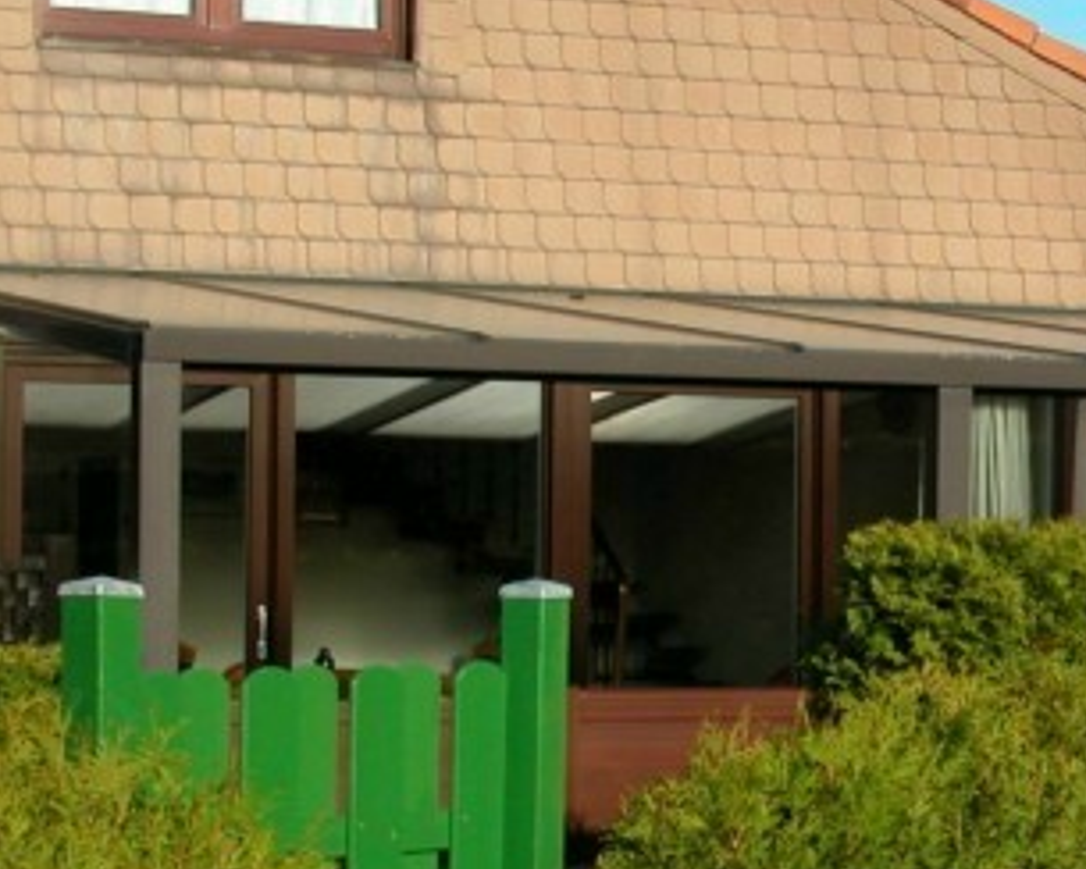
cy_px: 338
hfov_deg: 22.7
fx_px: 2700
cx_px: 620
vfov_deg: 18.3
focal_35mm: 84
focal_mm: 10.5
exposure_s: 1/331
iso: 100
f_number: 5.7
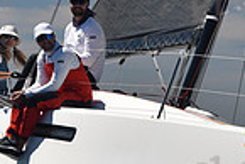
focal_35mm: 420
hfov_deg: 4.9
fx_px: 2861
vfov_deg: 3.3
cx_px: 101
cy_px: 90
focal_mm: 105
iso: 200
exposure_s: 1/1000
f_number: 5
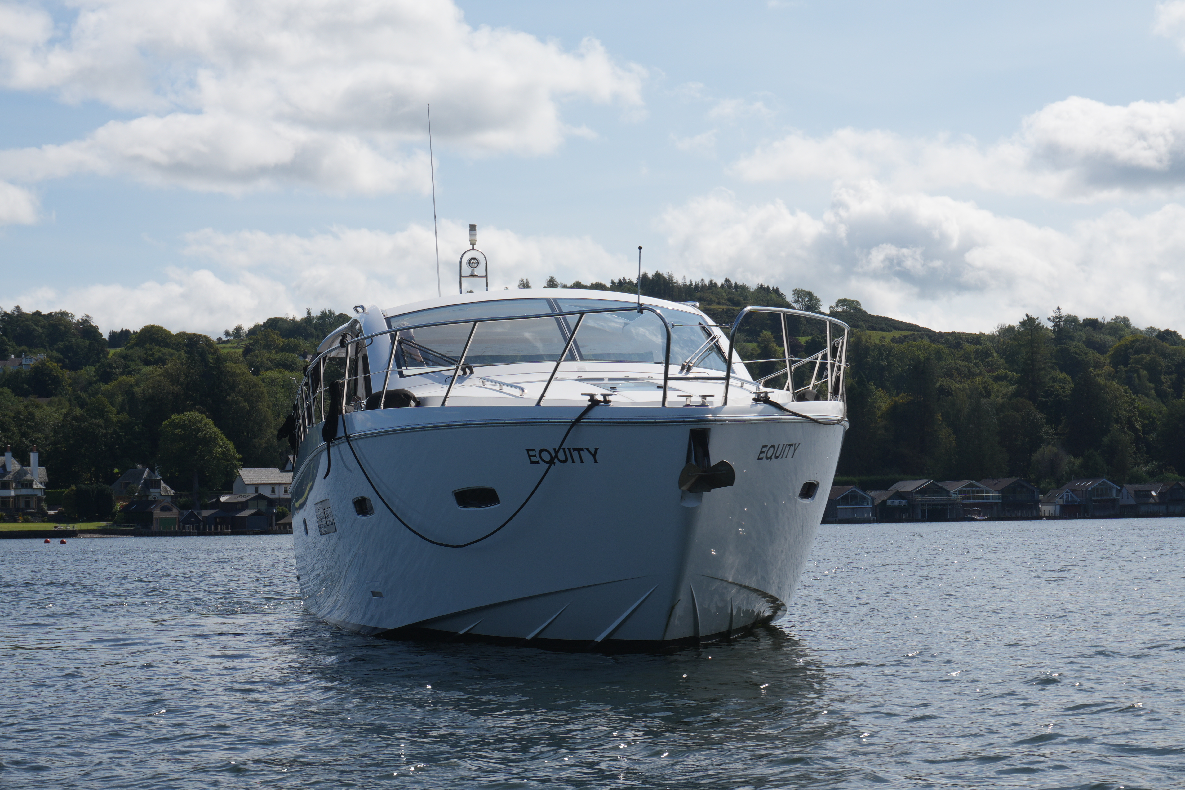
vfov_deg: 18.2
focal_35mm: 75
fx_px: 2469
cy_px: 395
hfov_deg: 27.0
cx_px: 592
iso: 100
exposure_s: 1/160
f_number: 14
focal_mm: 50
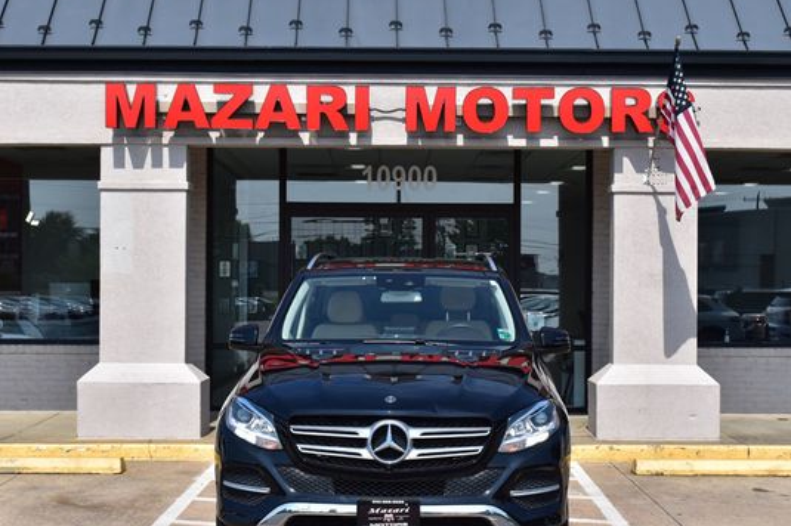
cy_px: 298
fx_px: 1339
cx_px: 414
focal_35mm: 61
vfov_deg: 22.2
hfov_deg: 32.9
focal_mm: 34
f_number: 11
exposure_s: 1/500
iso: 280
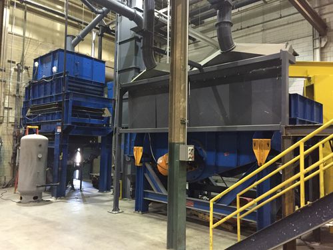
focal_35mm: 29
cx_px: 166
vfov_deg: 48.2
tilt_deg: +6.2
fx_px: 279
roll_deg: -1.5
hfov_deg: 61.7
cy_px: 125
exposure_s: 1/15
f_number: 2.2
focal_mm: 4.15
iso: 320
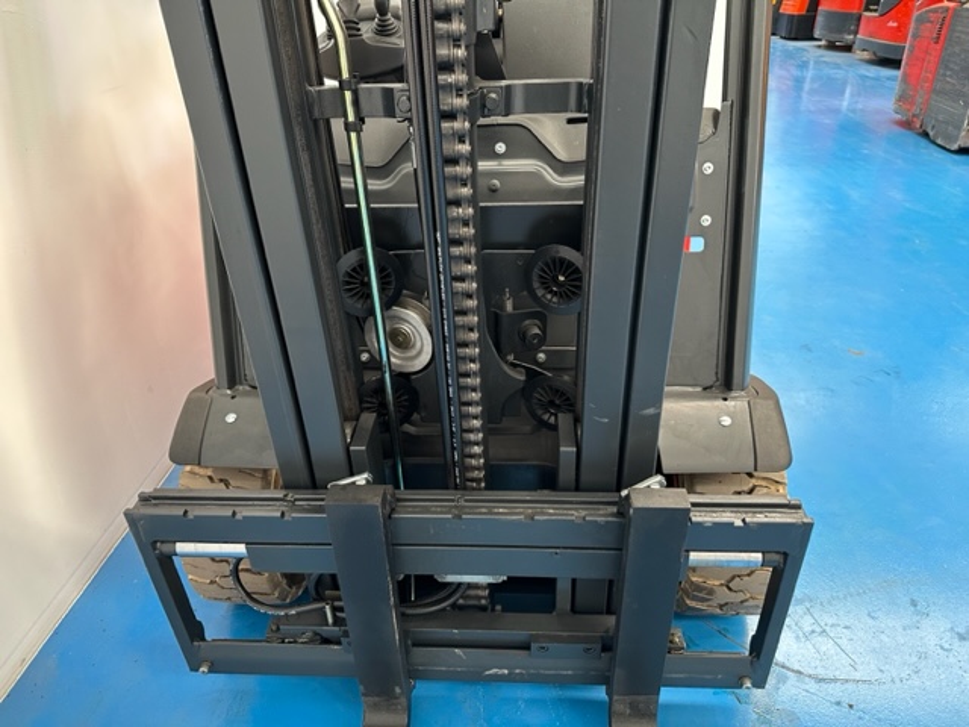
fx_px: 672
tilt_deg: -31.2
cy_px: 364
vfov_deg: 56.8
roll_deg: +2.0
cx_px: 484
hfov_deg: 71.6
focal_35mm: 24
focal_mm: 6.86
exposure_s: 1/63
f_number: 1.78
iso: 250
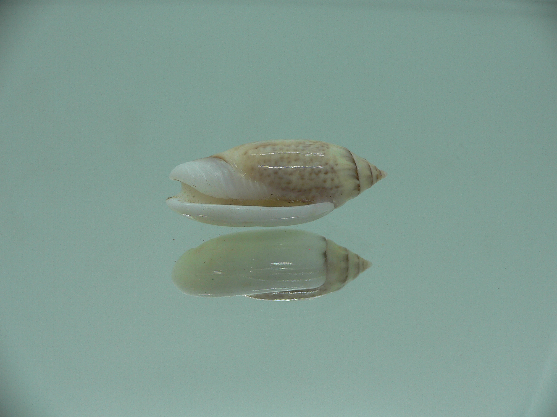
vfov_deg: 40.7
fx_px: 563
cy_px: 208
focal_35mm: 35
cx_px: 278
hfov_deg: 52.6
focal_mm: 4.6
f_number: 2.8
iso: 80
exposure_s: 1/80
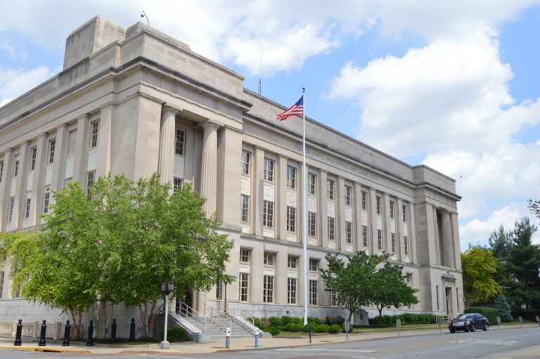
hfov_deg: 53.2
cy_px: 180
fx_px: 539
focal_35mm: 36
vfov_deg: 36.8
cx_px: 270
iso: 100
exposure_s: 1/250
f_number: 8
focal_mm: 24
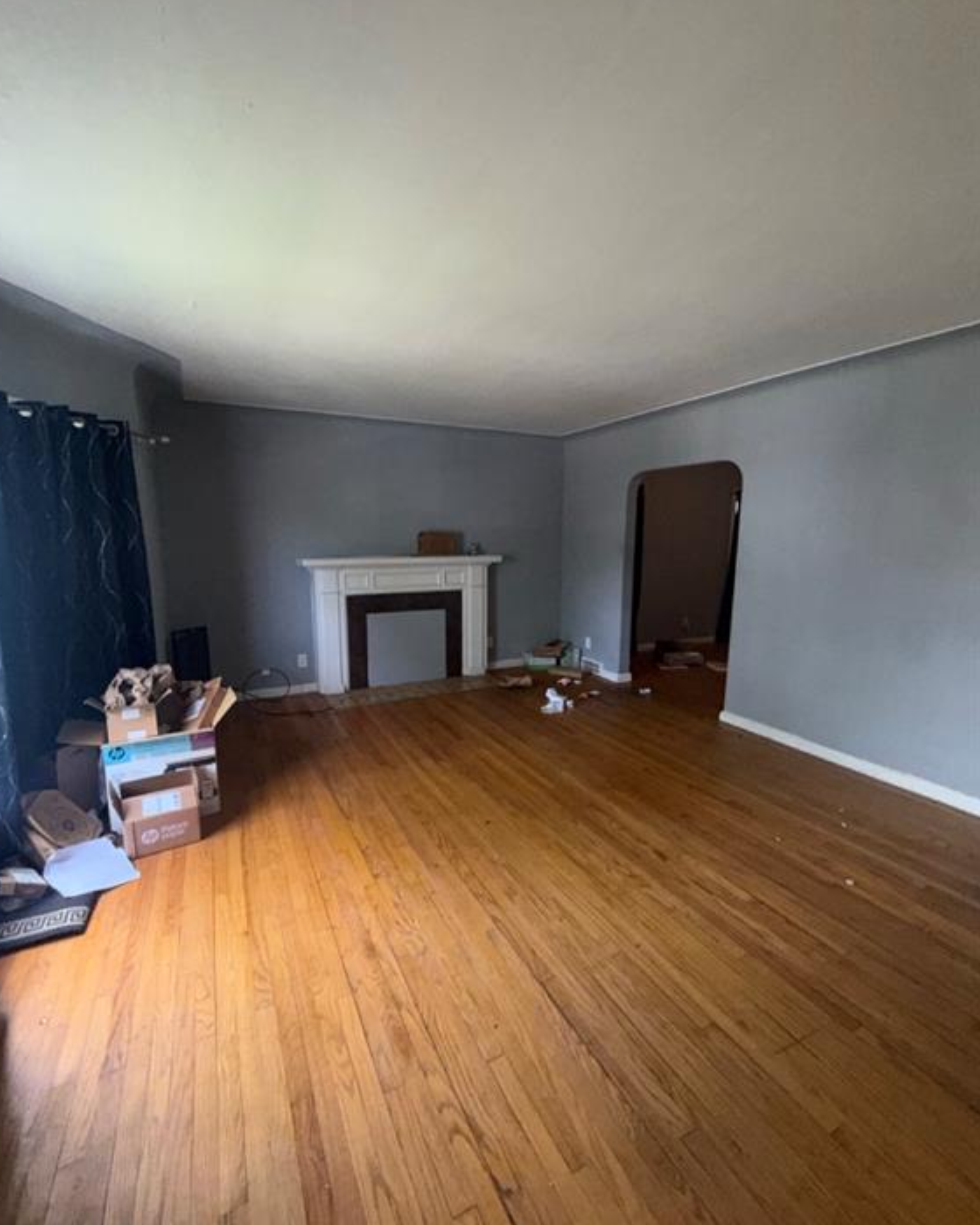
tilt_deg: -8.6
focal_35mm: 15
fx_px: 544
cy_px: 623
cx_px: 478
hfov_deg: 84.0
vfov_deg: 96.8
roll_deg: -0.7
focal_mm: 2.22
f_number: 2.2
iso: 160
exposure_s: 1/84
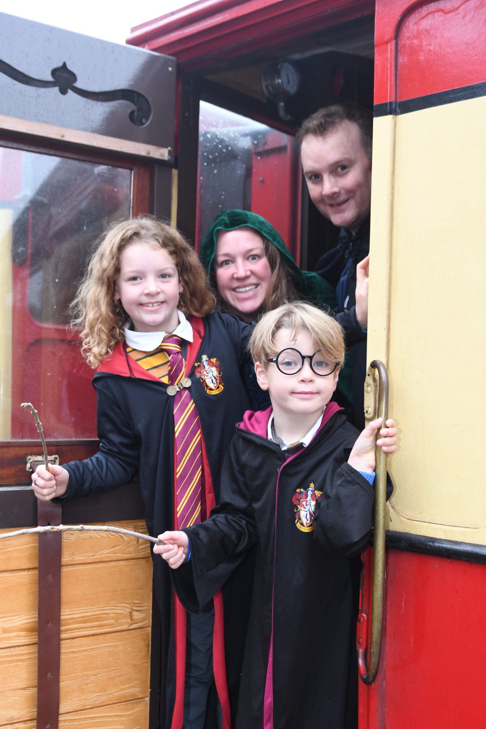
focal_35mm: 43
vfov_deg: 45.9
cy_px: 382
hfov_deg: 31.5
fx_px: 861
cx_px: 234
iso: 500
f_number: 2.8
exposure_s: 1/125
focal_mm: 27
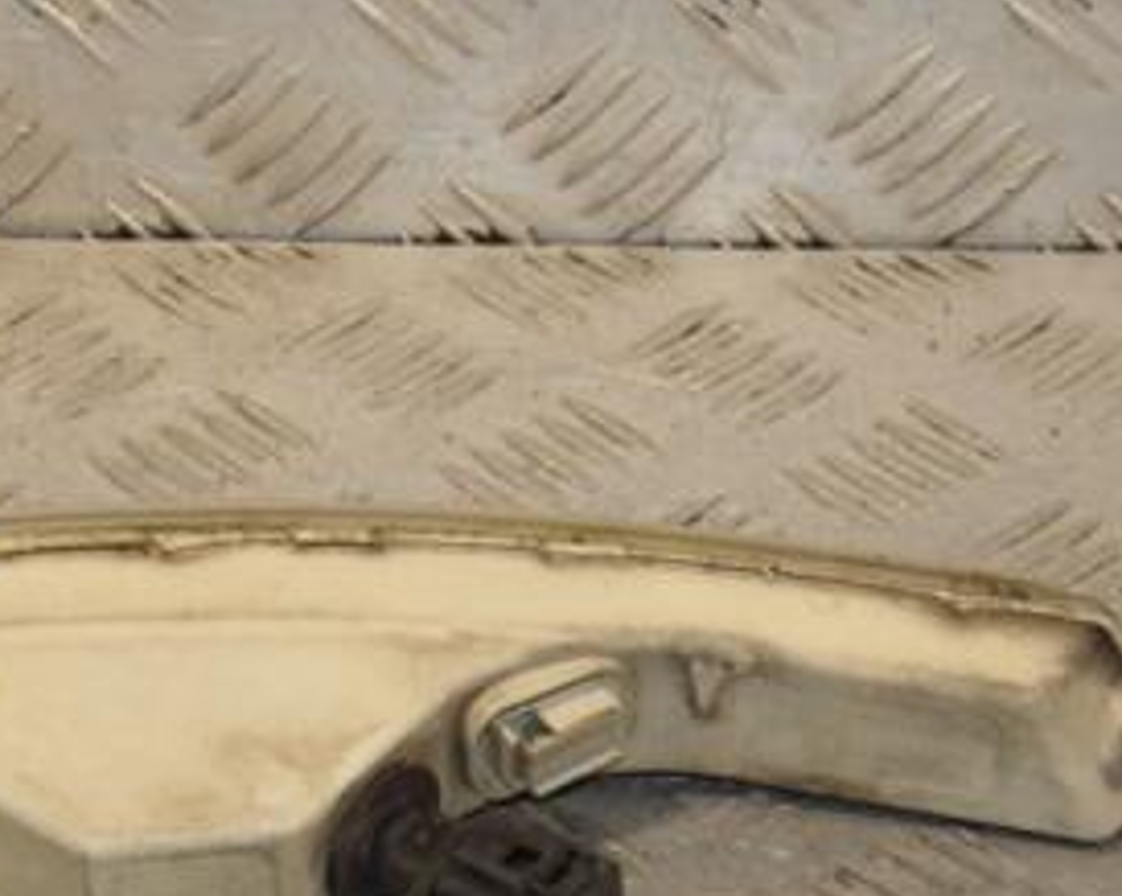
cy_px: 752
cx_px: 456
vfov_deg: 8.0
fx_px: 6371
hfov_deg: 10.1
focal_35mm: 192
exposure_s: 1/200
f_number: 9
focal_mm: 62
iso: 800
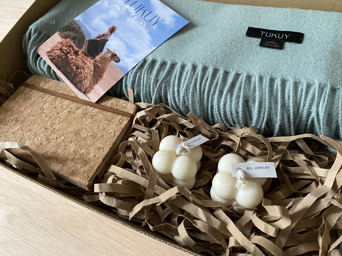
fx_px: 257
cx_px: 171
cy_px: 128
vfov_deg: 53.1
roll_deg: -0.8
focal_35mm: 26
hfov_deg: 67.3
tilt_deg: -42.9
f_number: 1.8
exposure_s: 1/60
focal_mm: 4.25
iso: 500
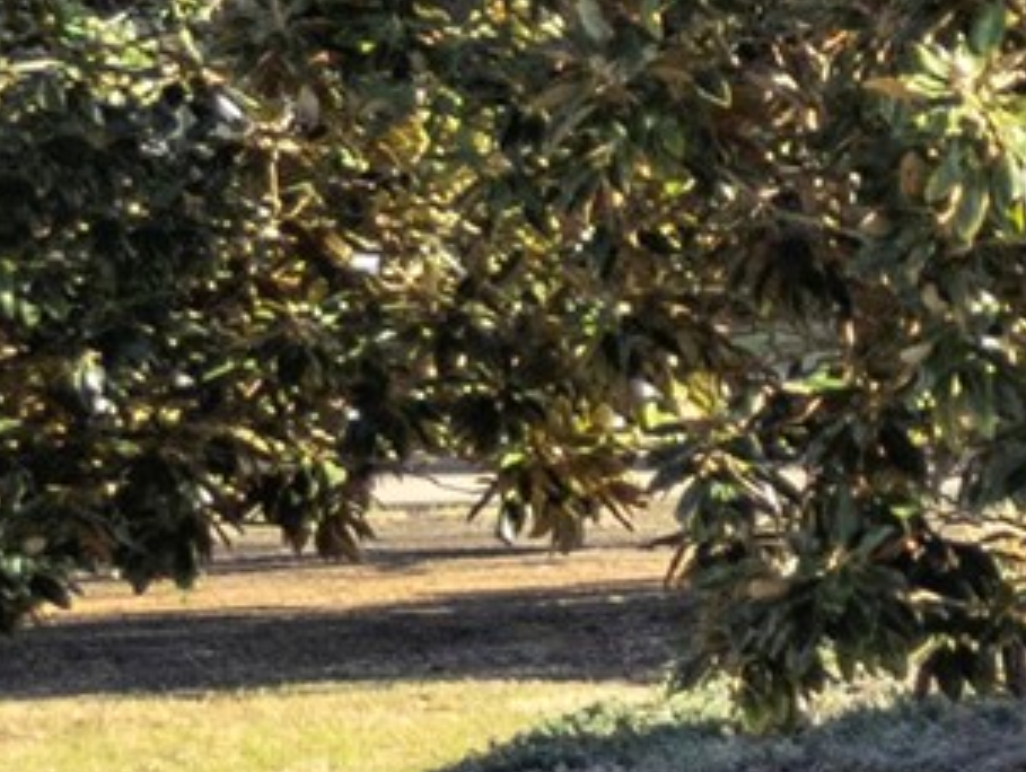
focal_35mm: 162
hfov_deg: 8.9
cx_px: 3440
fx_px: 4807
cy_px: 464
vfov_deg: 9.2
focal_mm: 6.72
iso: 100
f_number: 1.7
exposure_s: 1/1000
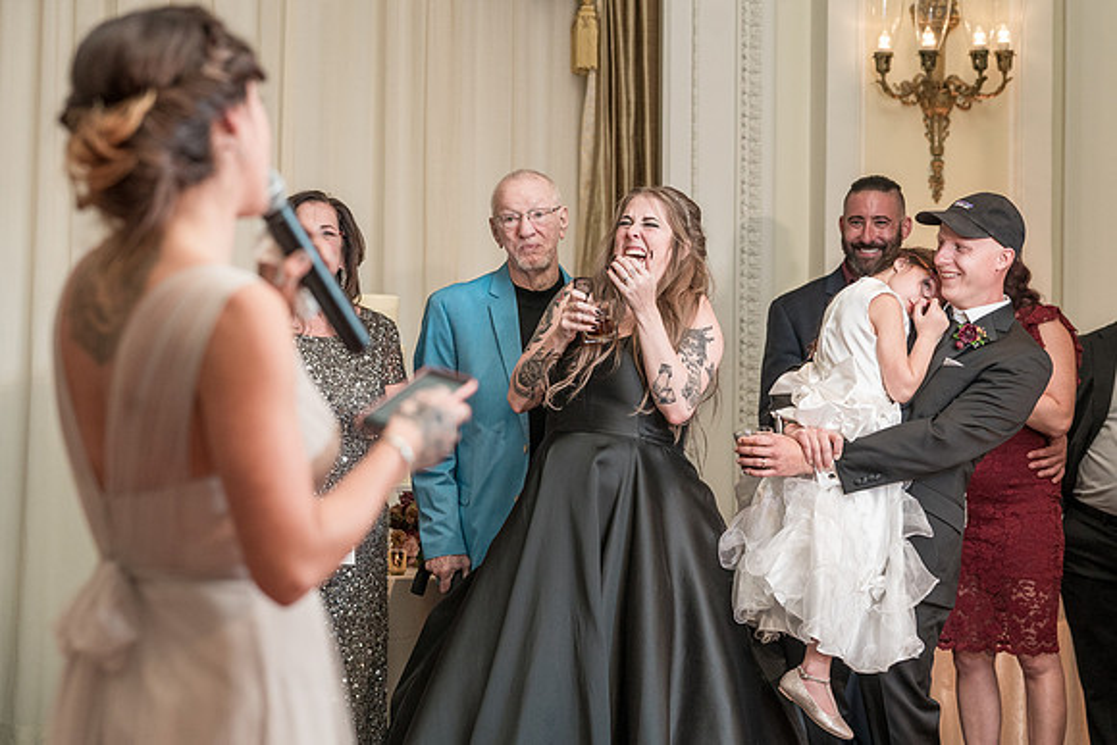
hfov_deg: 21.3
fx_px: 2967
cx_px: 588
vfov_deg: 14.3
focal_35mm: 96
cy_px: 392
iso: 2000
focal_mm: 89
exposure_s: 1/200
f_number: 4
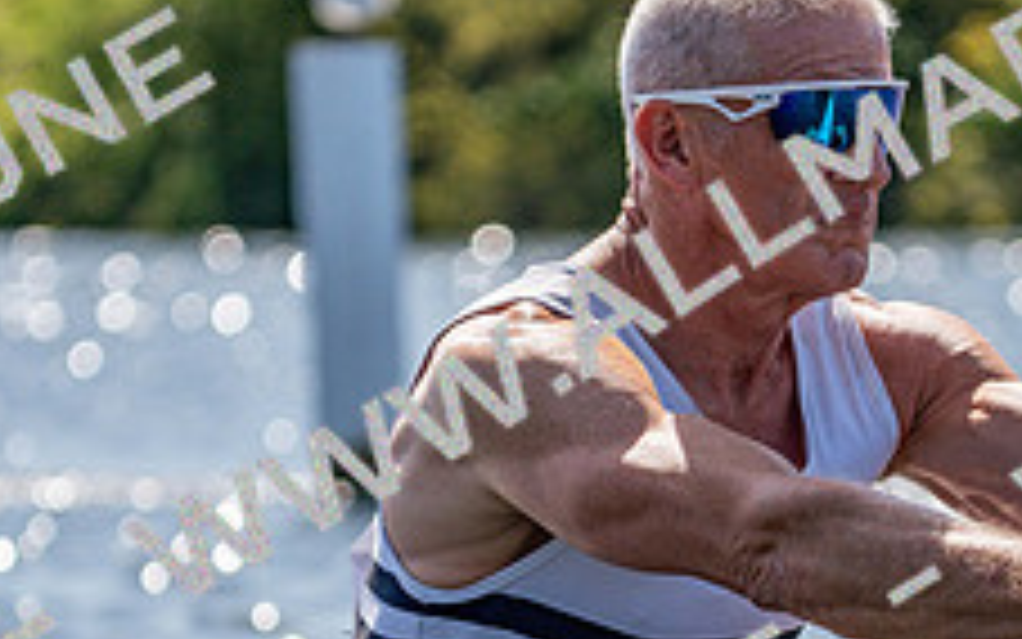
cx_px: 684
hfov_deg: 4.0
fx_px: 14543
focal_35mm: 522
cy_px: 610
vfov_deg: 2.5
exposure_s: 1/2000
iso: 250
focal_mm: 200
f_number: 5.6
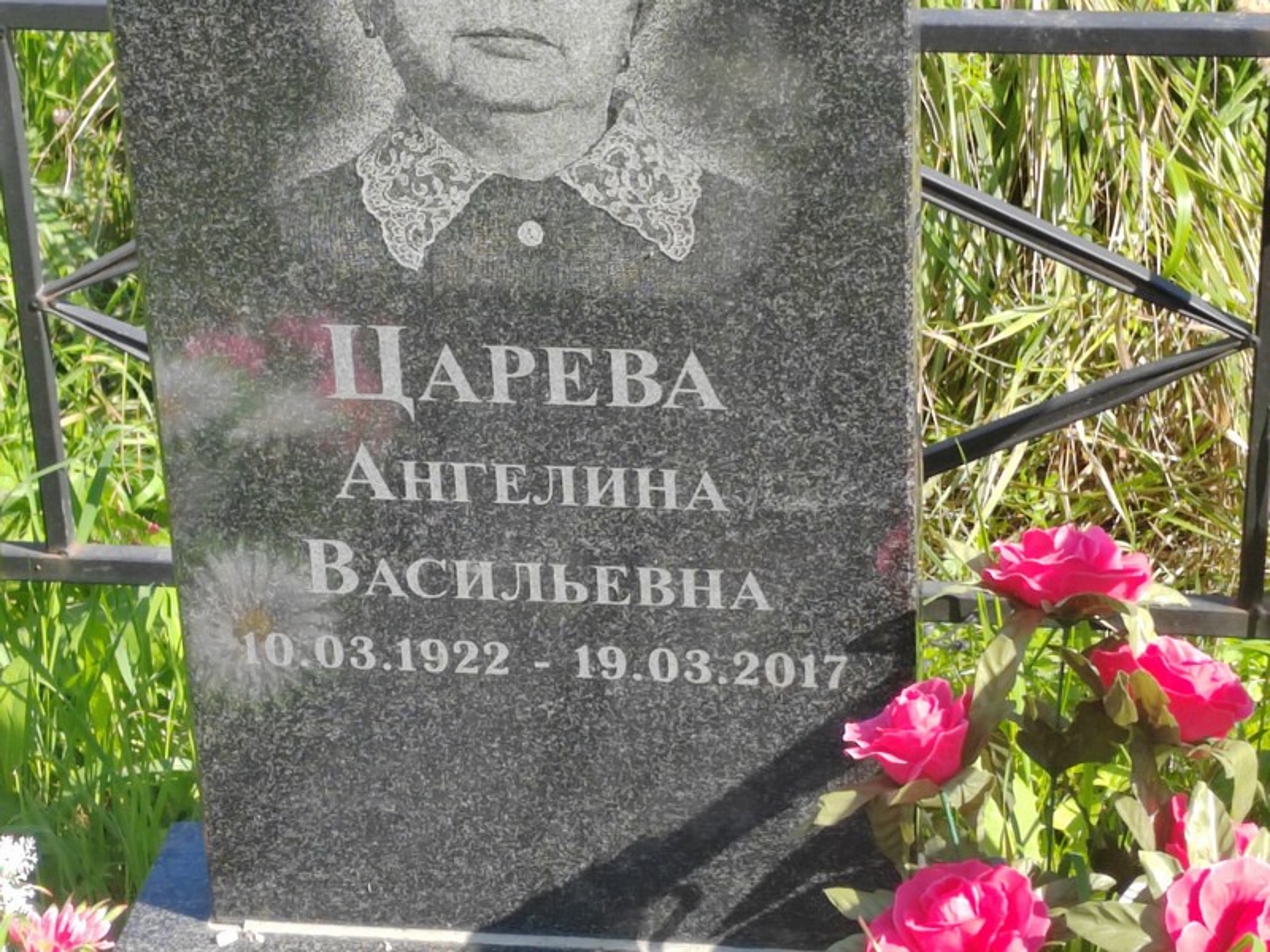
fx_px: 3706
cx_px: 635
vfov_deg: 14.6
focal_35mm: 101
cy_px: 476
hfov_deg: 19.4
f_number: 1.9
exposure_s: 1/420
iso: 100
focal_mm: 5.52
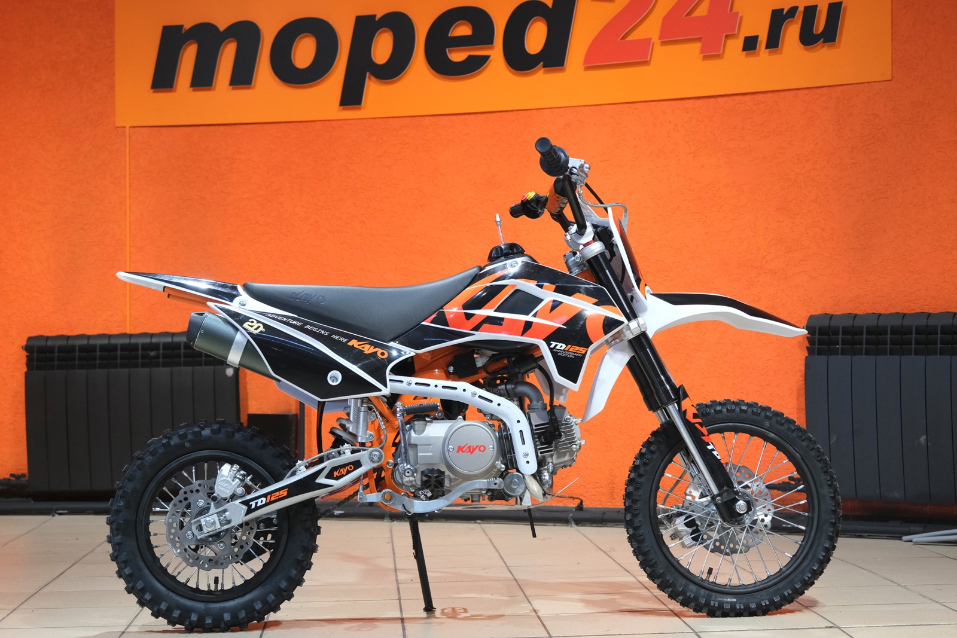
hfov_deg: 30.1
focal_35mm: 67
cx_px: 478
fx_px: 1781
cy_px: 319
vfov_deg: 20.3
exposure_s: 1/100
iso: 1600
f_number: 4
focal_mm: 44.7
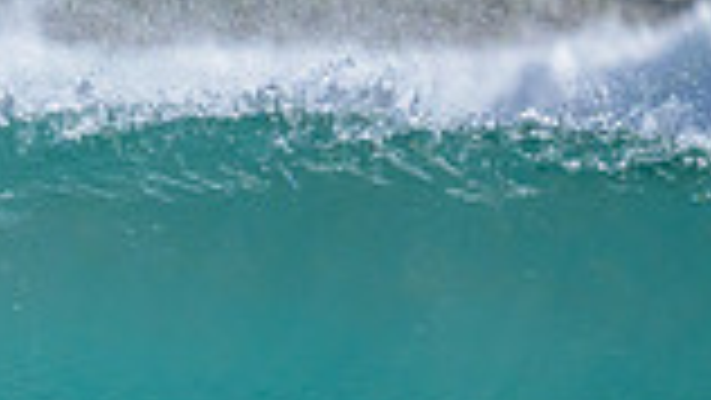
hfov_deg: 0.6
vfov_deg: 0.3
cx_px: -656
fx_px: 67950
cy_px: 522
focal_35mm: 3603
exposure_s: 1/2000
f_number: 6.3
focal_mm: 800
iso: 2500
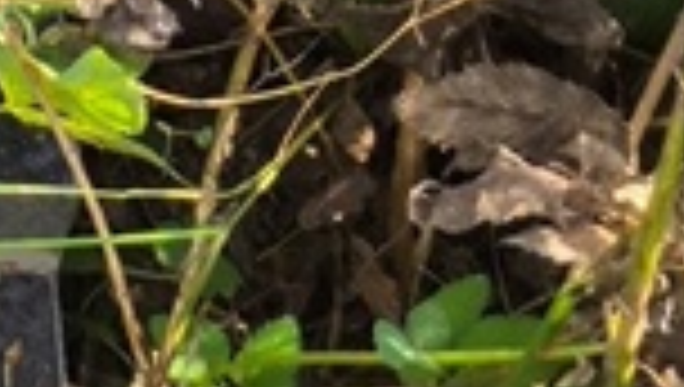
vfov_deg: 4.1
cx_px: -988
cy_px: -950
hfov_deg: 7.1
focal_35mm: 286
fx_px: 5194
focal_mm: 4.71
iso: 50
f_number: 1.7
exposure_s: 1/150
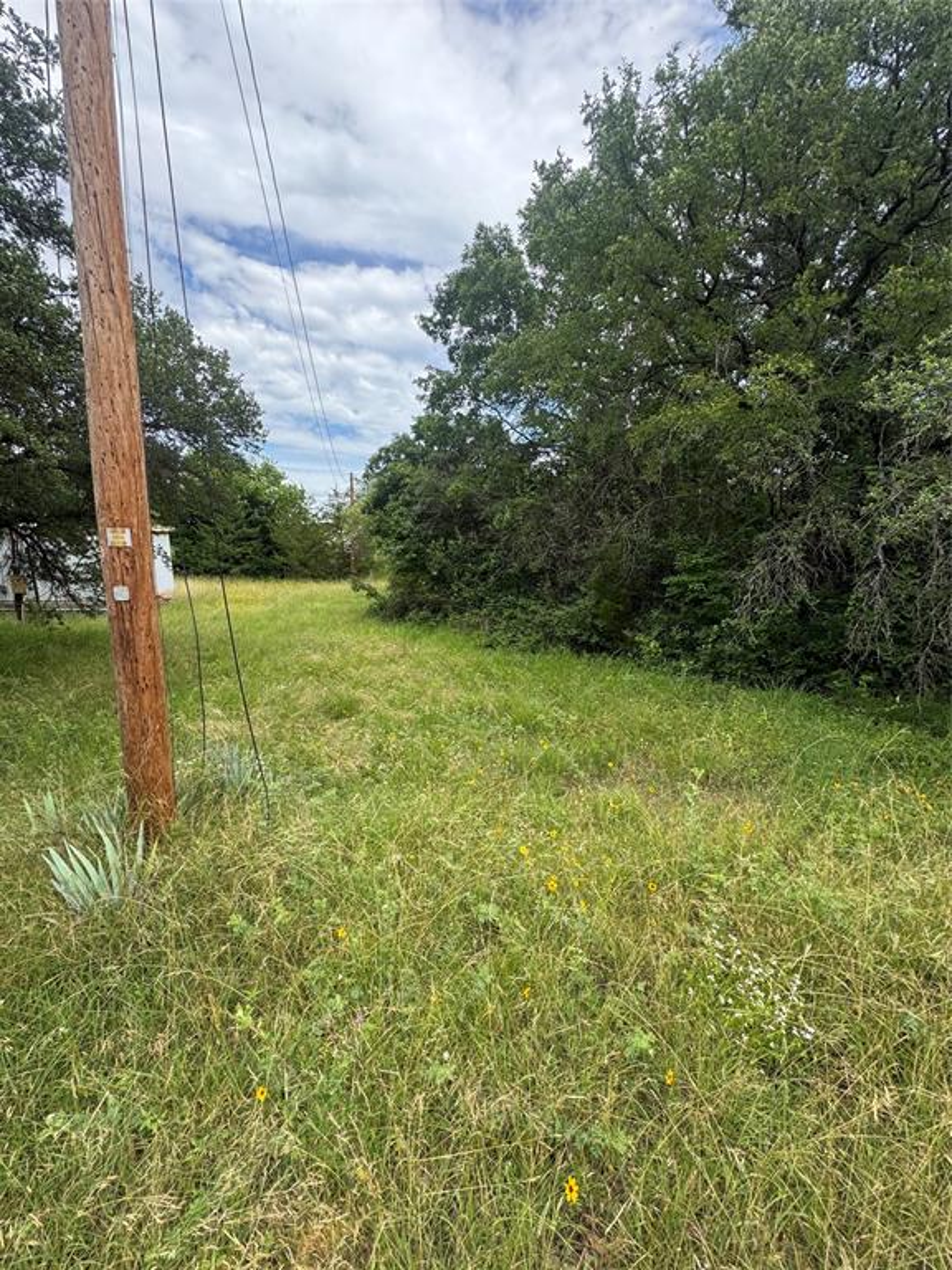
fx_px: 513
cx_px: 476
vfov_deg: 102.1
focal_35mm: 14
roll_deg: +0.8
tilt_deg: -14.2
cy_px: 635
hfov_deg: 85.7
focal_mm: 2.22
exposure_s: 1/394
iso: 40
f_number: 2.2
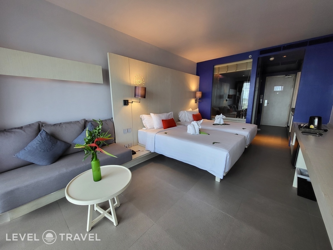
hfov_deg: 106.2
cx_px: 166
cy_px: 125
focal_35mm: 13
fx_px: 125
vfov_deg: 89.9
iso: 125
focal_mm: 1.74
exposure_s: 1/50
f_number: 2.2
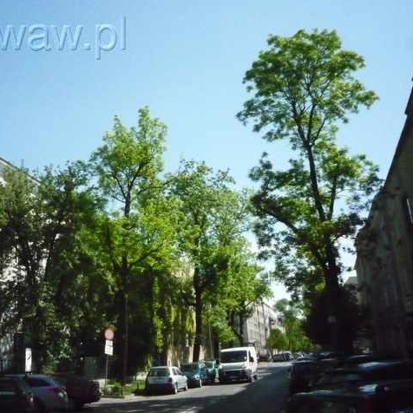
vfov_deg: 43.9
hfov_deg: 43.2
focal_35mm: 38
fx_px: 513
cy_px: 207
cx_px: 136
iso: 1600
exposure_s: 1/1600
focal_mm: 5.2
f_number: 8
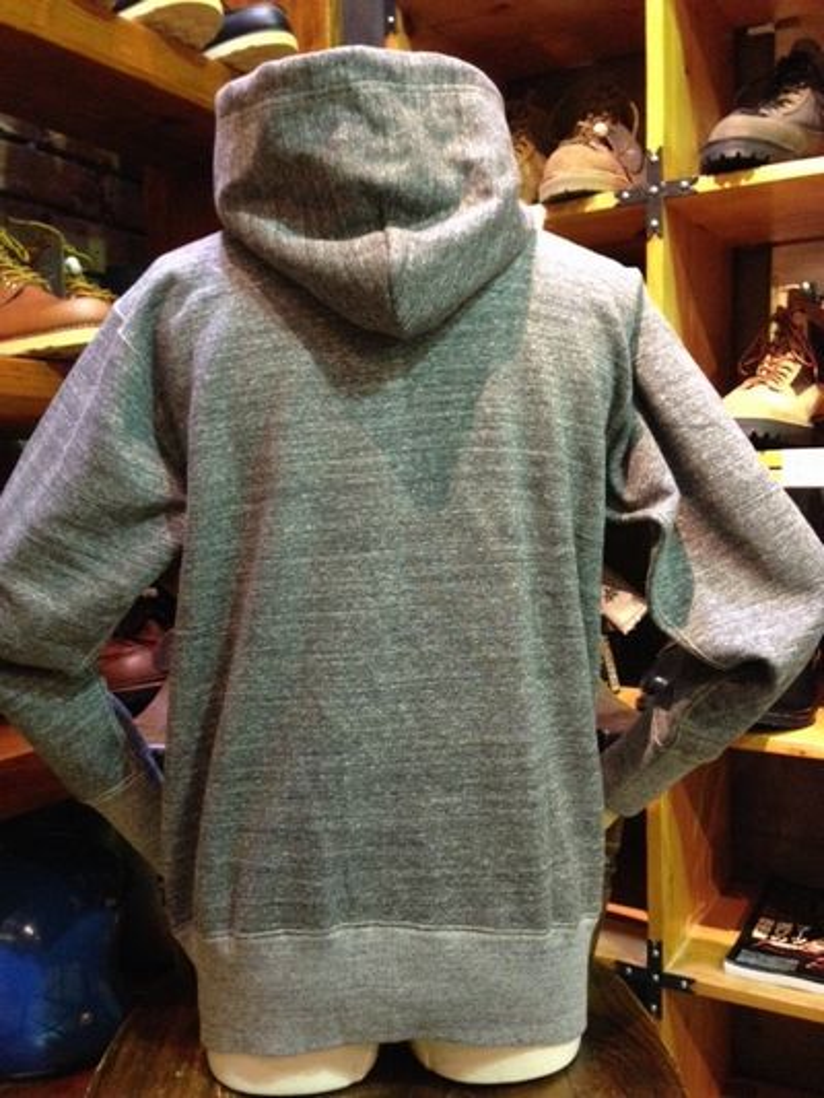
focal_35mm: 33
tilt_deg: -3.0
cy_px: 549
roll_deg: +0.4
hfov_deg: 43.0
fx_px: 1047
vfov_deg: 55.3
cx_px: 412
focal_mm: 4.12
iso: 400
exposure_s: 1/17
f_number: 2.4
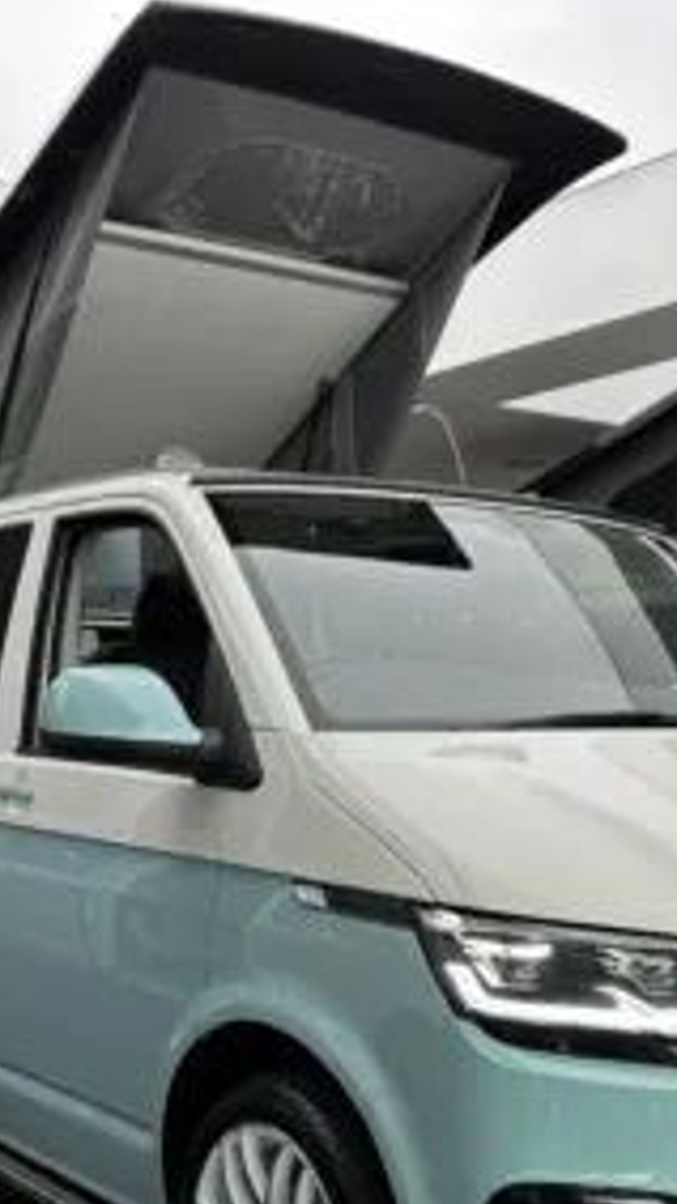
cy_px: 776
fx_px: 1597
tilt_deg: -3.4
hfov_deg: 23.9
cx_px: 417
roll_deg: -0.6
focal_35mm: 50
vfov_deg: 40.9
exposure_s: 1/113
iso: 32
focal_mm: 5.96
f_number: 1.6
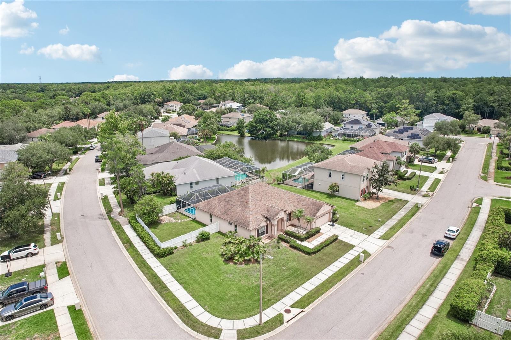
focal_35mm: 22
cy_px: 170
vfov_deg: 57.2
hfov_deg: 78.6
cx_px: 256
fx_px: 312
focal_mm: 8.4
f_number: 2.8
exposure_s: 1/1600
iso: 400
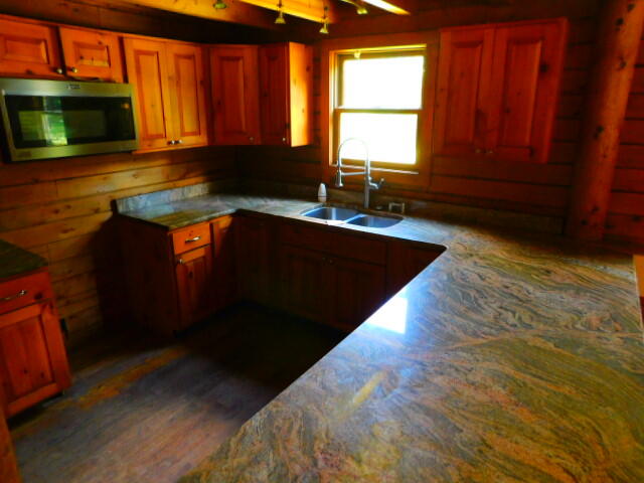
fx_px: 428
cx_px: 322
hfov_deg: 73.9
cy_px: 242
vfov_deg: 58.9
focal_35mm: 23
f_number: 3
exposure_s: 1/20
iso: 400
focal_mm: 4
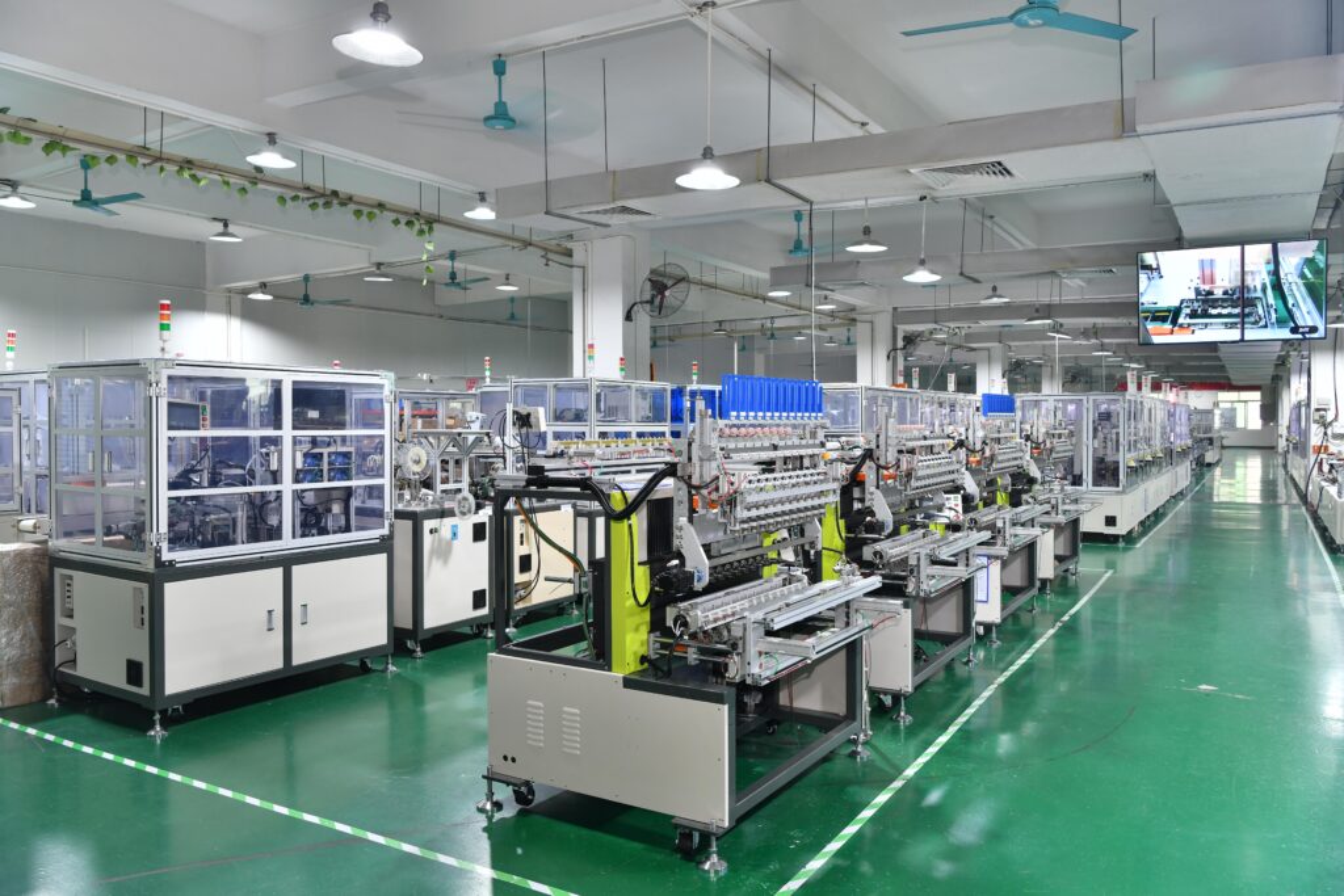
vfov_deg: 46.4
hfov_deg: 65.5
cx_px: 672
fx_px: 1045
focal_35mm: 28
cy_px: 448
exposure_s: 1/10
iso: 400
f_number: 8
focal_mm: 28
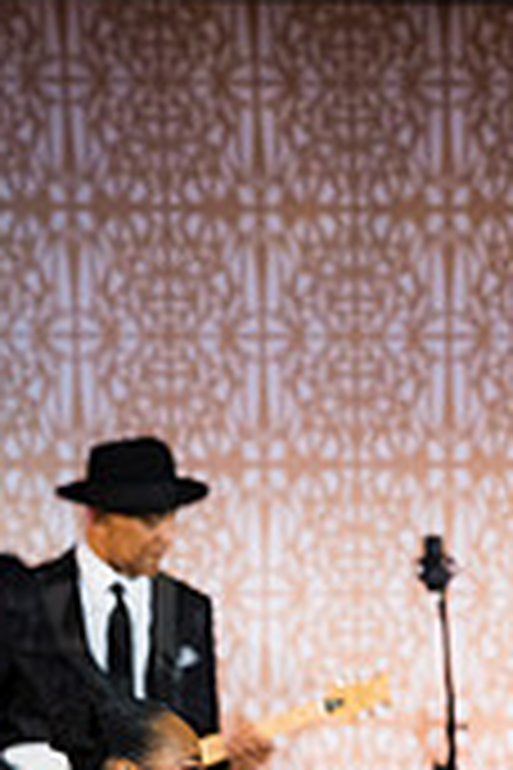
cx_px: 288
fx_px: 10644
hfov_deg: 2.8
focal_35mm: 498
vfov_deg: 4.1
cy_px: 842
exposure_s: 1/200
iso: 1400
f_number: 3.5
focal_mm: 126
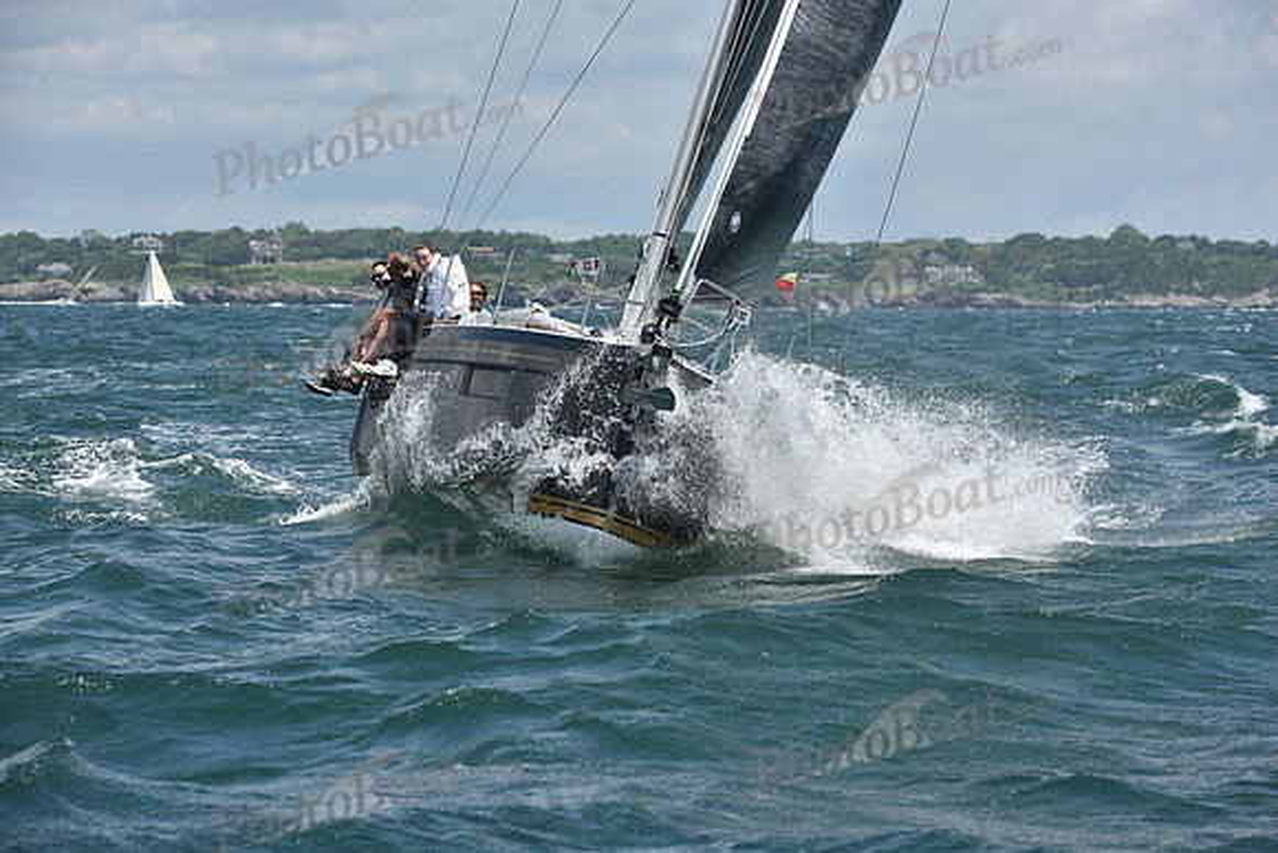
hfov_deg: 15.8
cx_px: 639
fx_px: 4616
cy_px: 426
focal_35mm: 130
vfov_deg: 10.6
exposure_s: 1/1250
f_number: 8
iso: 250
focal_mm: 130
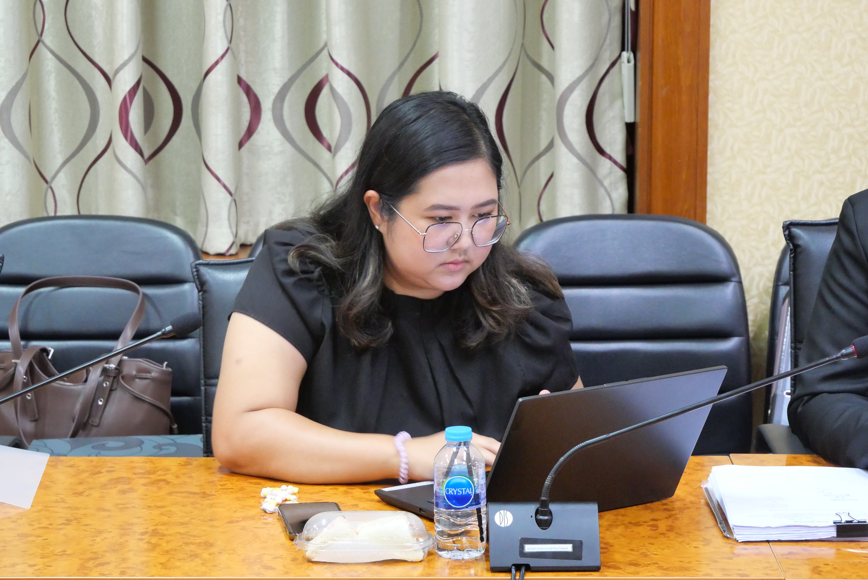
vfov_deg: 13.6
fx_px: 2437
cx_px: 434
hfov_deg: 20.2
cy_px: 290
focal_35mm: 101
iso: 3200
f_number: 5.6
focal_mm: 49
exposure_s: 1/15
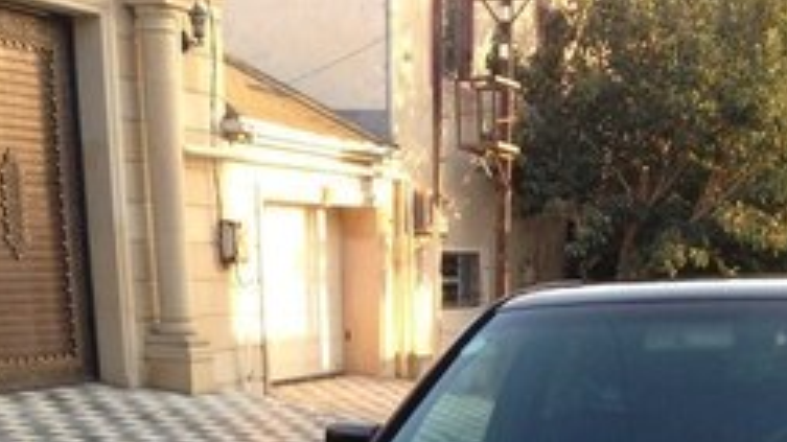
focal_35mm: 71
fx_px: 1481
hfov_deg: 29.4
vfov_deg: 15.1
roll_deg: -2.2
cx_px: 568
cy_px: 746
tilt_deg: -16.5
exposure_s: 1/120
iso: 64
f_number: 2.4
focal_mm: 4.12
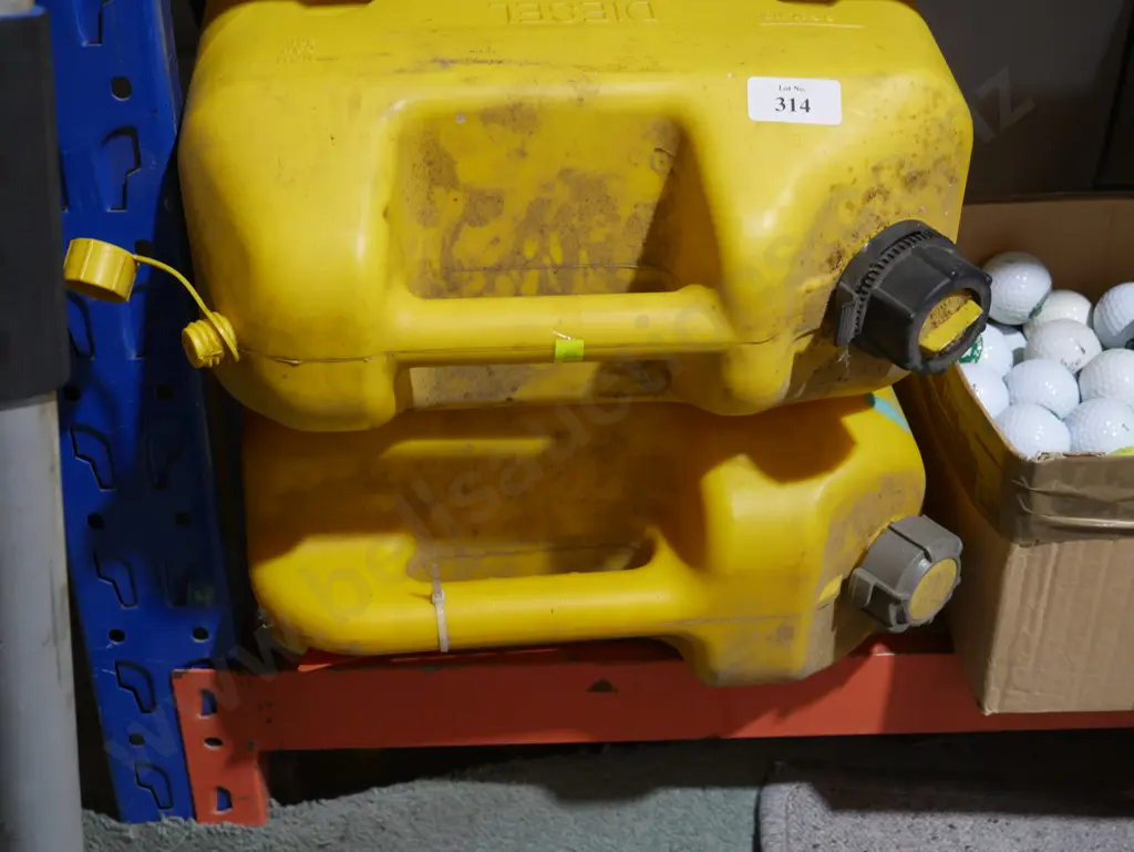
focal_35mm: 50
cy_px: 426
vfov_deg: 29.1
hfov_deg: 38.2
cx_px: 567
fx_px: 1639
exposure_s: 1/60
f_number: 5.3
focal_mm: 25
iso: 800
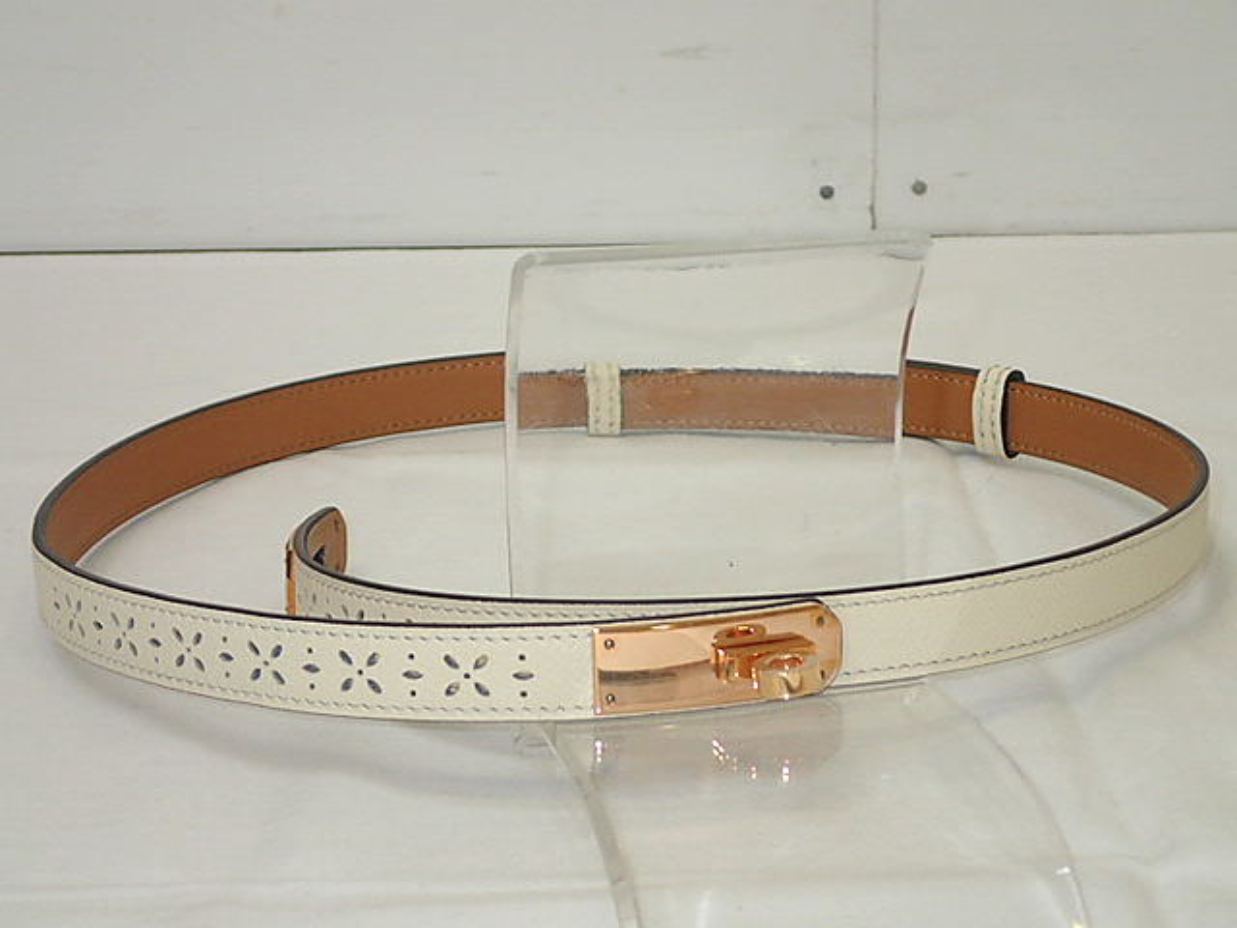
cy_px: 464
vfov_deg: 17.4
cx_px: 618
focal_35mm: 85
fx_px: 3037
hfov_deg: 23.0
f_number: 4.5
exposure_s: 1/80
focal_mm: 15.41
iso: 320
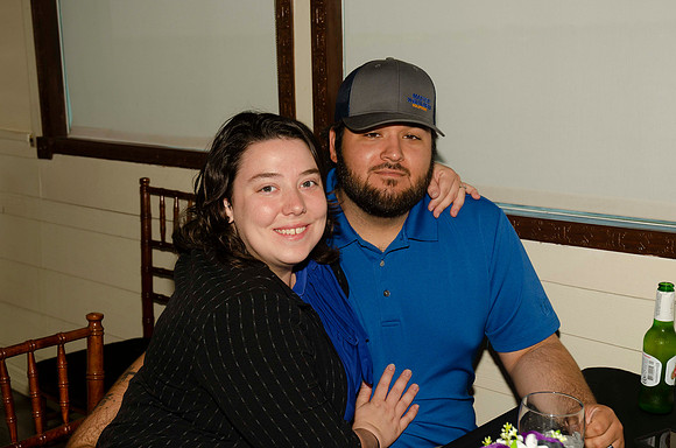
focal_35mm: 57
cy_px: 224
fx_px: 1068
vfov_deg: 23.7
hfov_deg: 35.1
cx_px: 338
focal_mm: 38
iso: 100
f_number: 5.6
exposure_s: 1/250
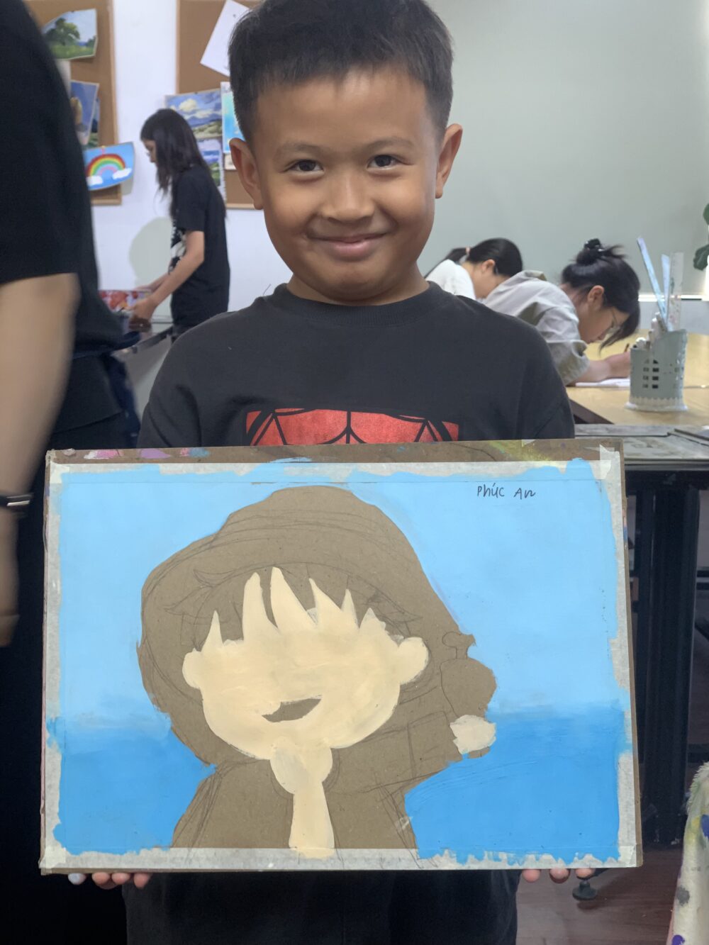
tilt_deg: -8.5
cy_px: 472
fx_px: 1420
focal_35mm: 52
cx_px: 354
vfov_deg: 36.8
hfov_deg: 28.0
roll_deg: -0.2
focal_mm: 6
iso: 80
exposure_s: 1/50
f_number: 2.4
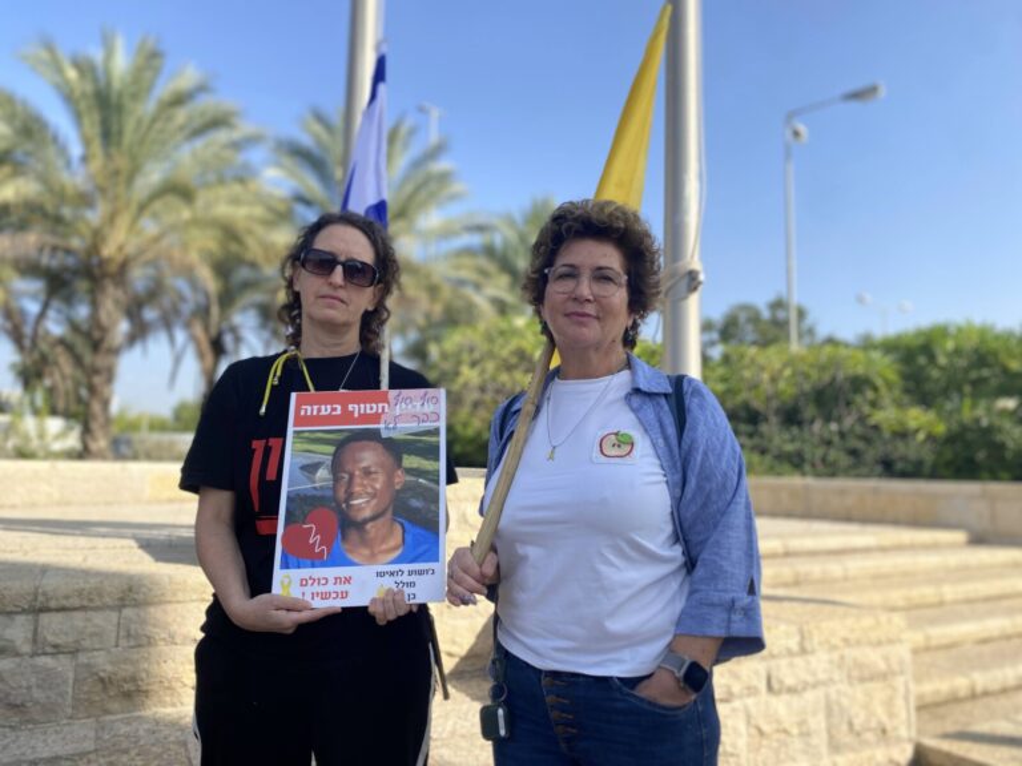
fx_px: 768
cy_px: 383
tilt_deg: +5.3
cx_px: 511
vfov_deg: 53.1
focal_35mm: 26
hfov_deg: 67.3
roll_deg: -1.8
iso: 32
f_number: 1.8
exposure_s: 1/1754
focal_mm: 4.25
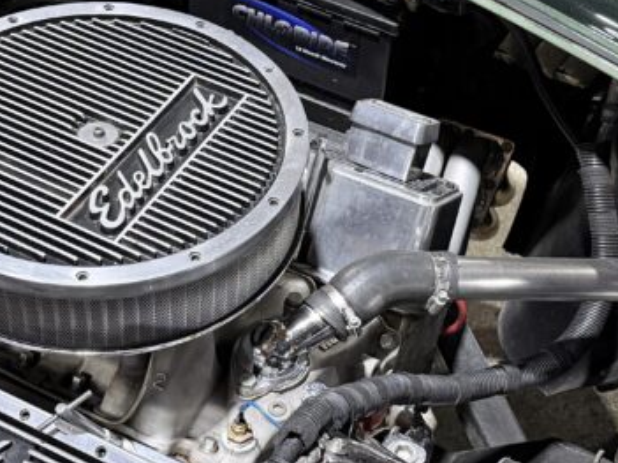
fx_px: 1249
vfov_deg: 20.9
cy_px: 312
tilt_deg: -48.3
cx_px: 241
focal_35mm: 70
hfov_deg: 27.7
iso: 400
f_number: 1.78
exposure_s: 1/50
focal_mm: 6.76
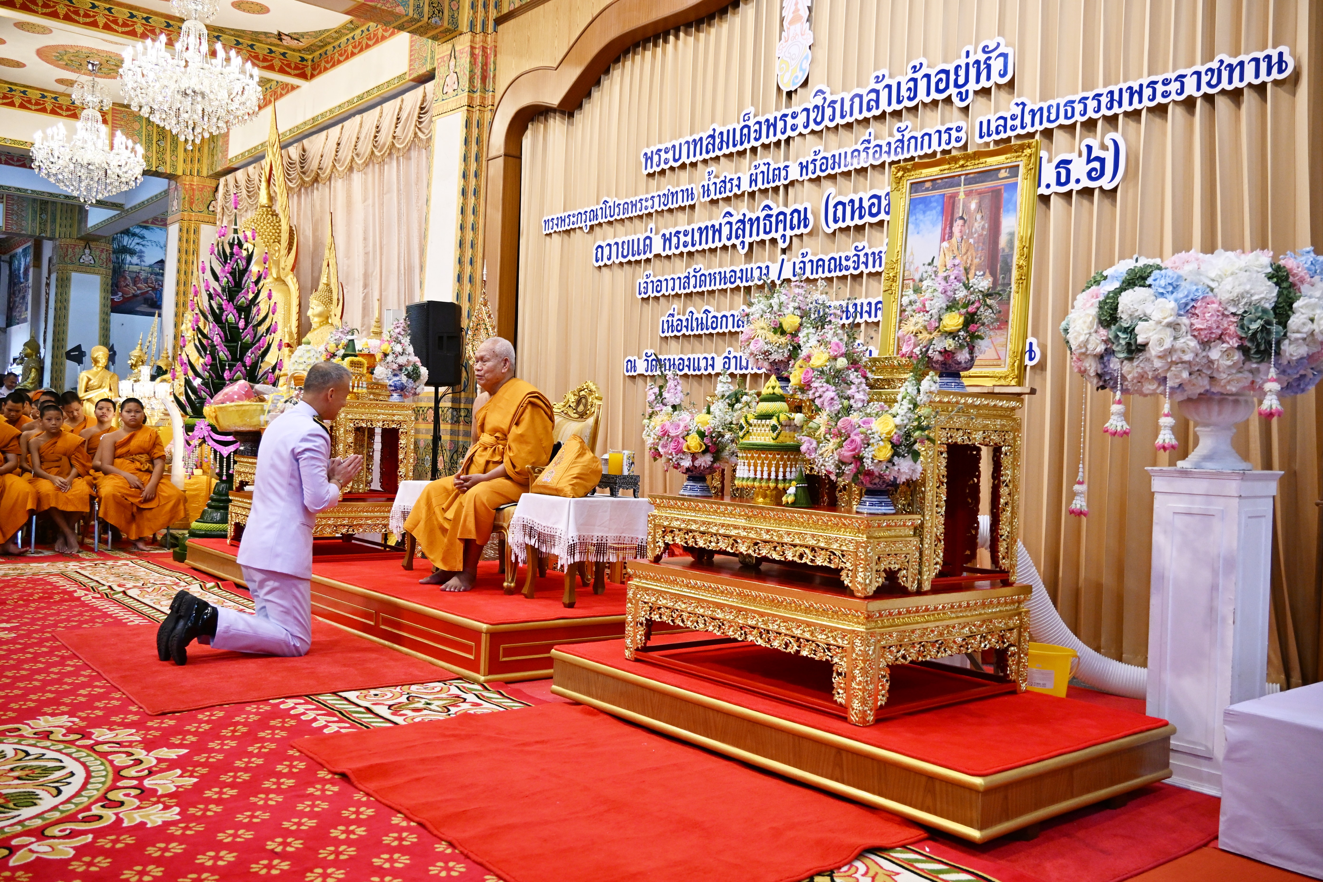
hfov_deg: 60.7
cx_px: 662
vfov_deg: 42.6
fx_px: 1130
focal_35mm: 31
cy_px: 441
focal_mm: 20.5
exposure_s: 1/125
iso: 1250
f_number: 3.5
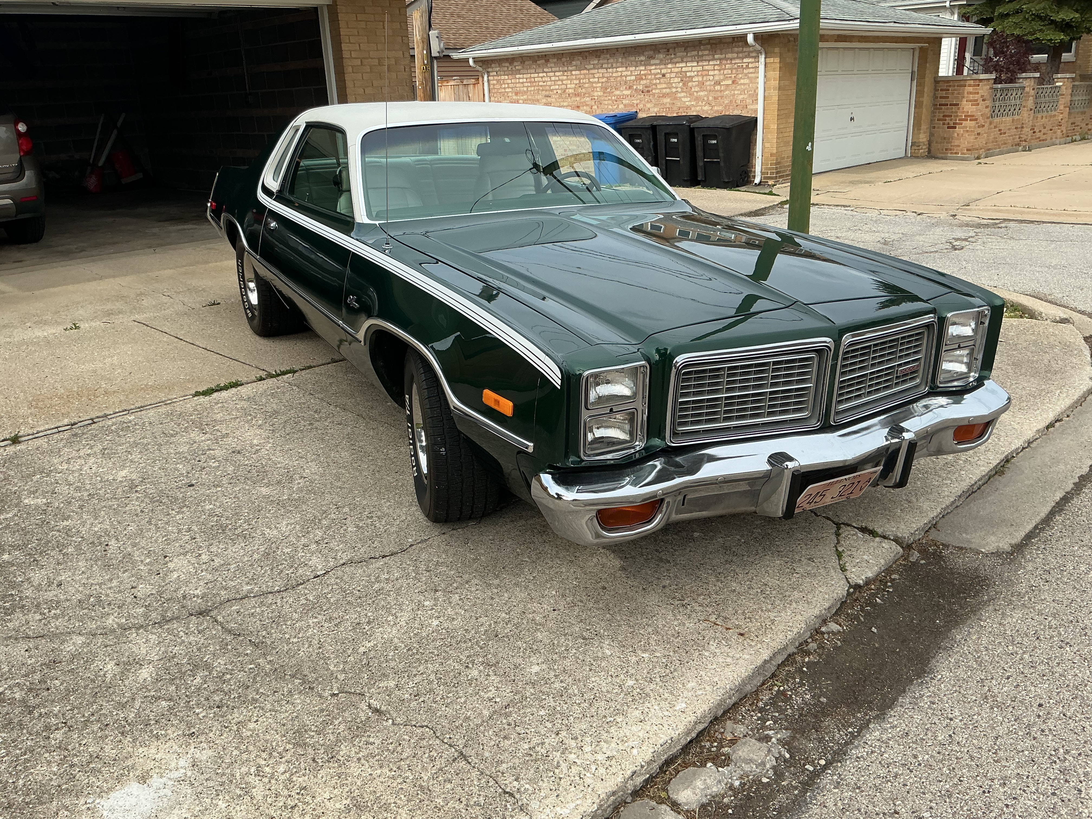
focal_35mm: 29
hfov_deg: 61.7
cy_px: 410
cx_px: 546
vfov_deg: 48.2
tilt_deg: -19.3
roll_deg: +2.2
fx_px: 915
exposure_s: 1/929
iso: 25
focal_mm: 3
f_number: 1.8
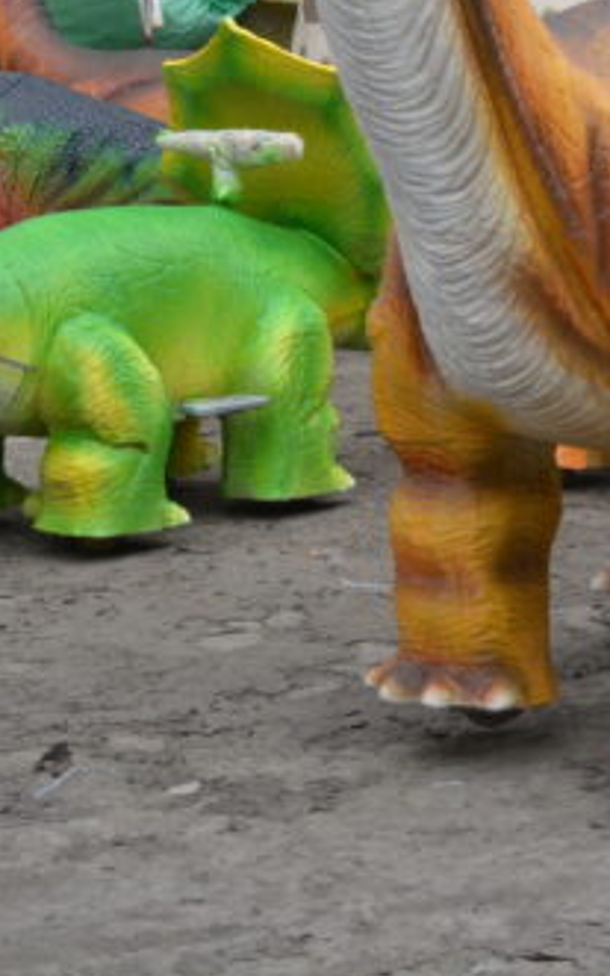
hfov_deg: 12.3
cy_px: -25
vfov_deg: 19.4
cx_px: 728
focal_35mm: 104
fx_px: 2765
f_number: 4.5
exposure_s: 1/80
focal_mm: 22
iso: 400
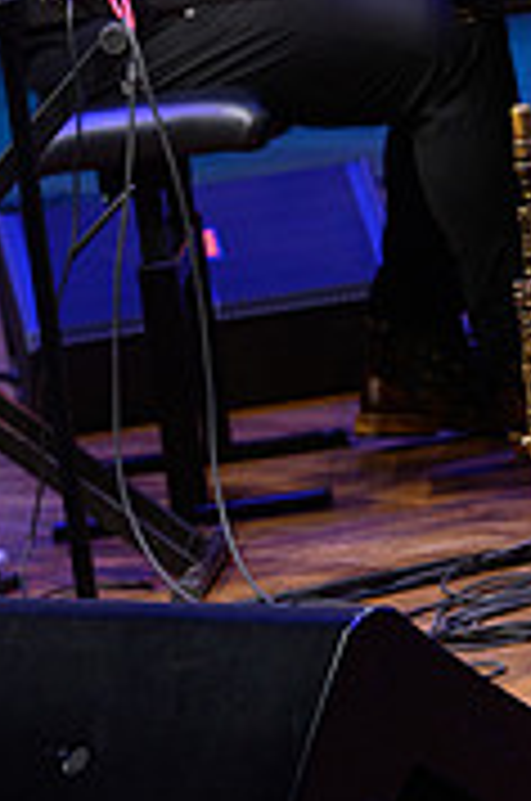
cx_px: 567
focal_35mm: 418
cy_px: -180
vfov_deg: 4.9
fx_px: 9284
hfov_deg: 3.3
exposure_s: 1/160
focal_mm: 165
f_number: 8
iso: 3200
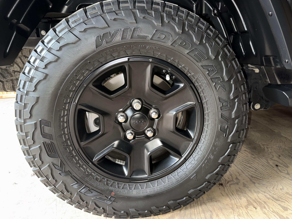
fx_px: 211
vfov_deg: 54.9
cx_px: 151
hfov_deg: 69.4
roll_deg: +1.4
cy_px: 113
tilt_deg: -17.2
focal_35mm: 25
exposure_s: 1/5
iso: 125
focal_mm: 6.76
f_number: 1.78
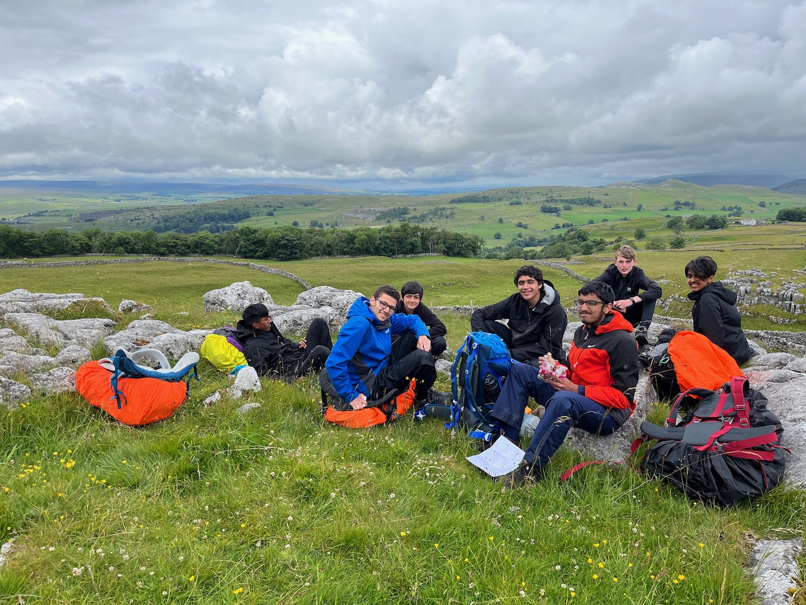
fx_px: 605
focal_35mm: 26
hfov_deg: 67.3
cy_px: 302
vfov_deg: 53.1
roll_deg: +0.8
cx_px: 403
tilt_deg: -11.1
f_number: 1.6
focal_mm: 5.1
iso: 50
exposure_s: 1/2463
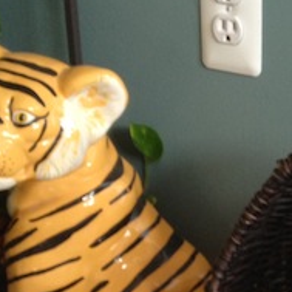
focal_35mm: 98
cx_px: 312
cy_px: 232
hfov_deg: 17.2
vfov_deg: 17.6
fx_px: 935
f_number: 2.4
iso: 100
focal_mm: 4.28
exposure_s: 1/20
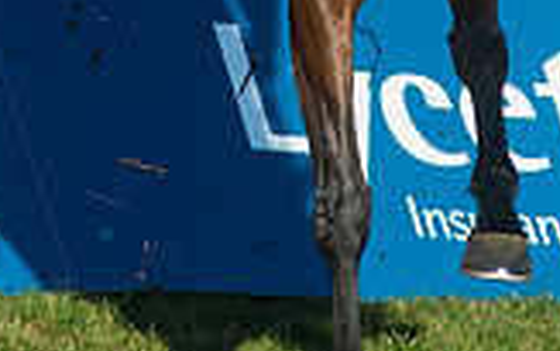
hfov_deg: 1.7
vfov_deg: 1.0
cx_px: 341
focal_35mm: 1270
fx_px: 19389
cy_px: -334
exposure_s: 1/4000
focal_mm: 300
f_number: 7.1
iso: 400
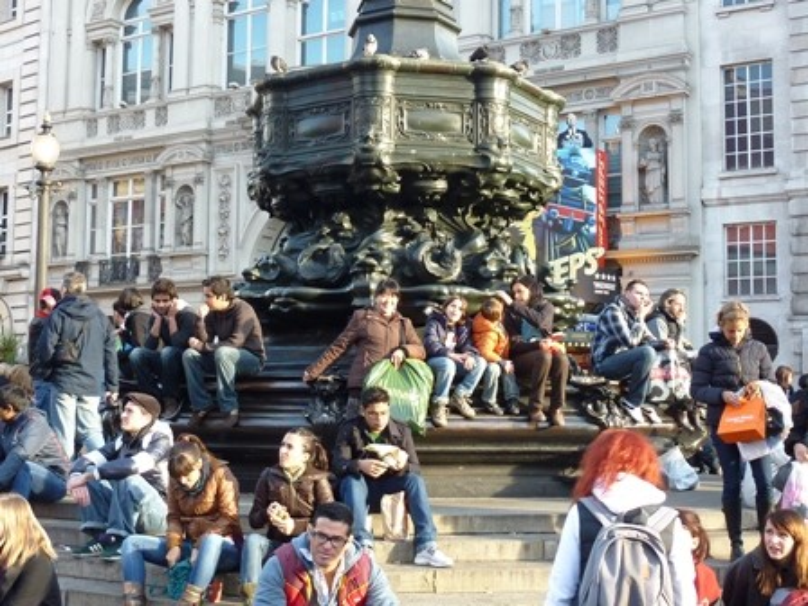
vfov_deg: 29.1
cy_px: 303
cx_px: 404
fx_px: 1167
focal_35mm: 50
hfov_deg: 38.2
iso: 80
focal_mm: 5.7
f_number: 3.5
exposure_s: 1/50
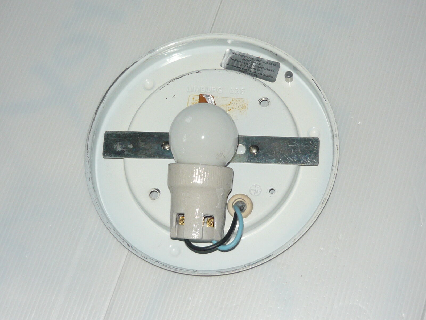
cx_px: 213
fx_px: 812
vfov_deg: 22.3
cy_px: 160
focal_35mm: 66
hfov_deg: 29.4
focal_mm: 6.8
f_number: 3
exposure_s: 1/30
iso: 100
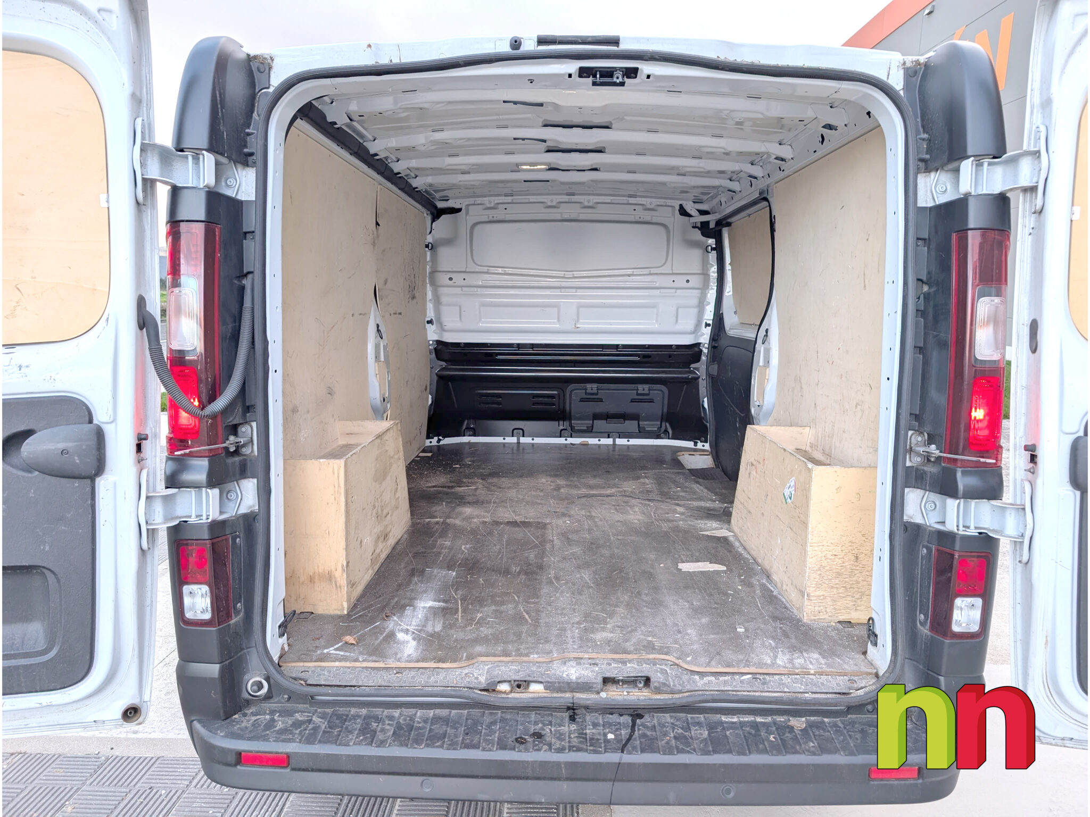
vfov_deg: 56.8
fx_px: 756
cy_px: 408
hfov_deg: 71.6
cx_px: 545
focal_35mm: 24
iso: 80
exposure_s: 1/3200
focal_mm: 6.86
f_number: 1.8
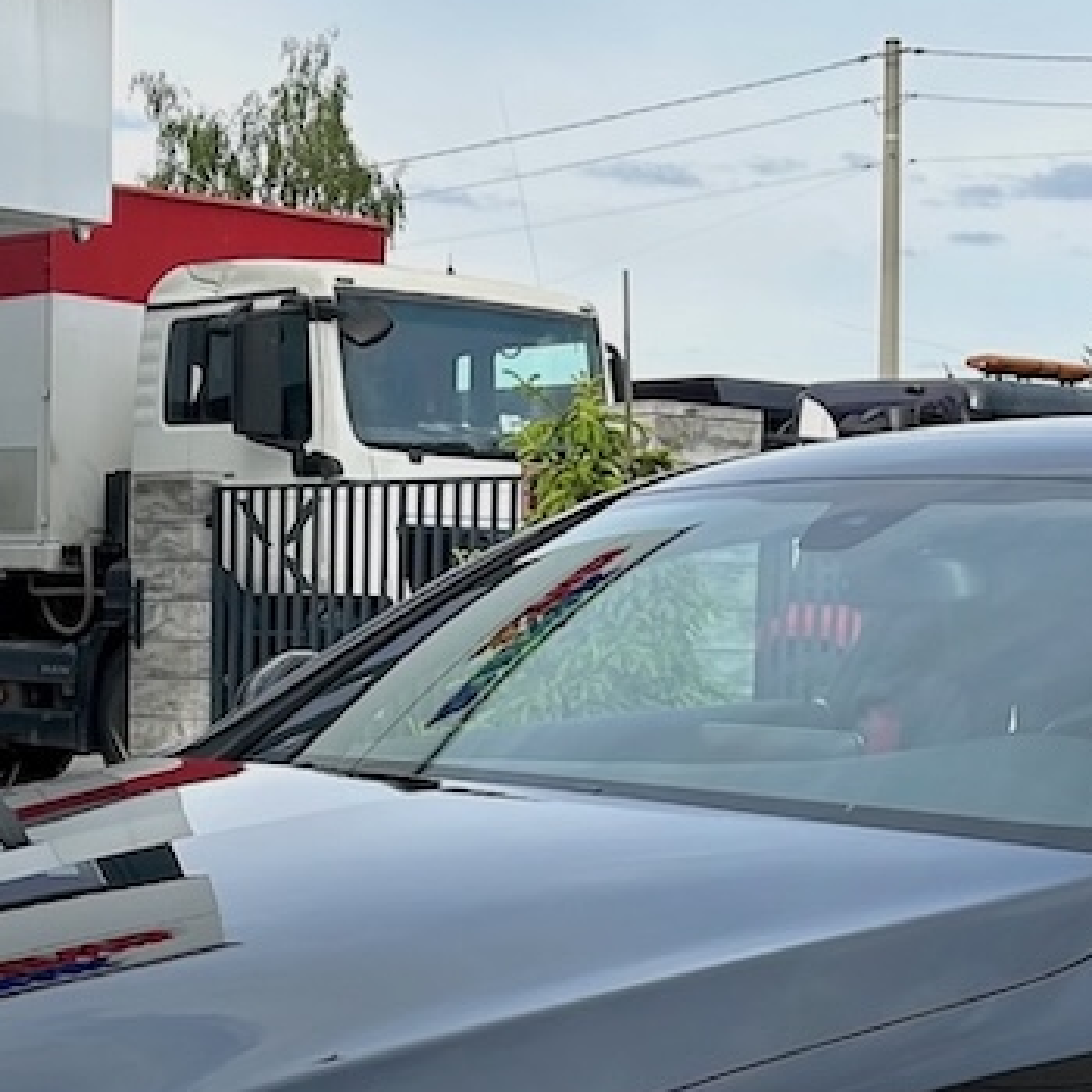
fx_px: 3284
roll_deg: +0.1
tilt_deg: -5.5
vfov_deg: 18.6
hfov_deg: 18.8
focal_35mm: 92
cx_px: 399
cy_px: 967
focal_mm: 5.7
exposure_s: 1/1901
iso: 50
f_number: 1.5
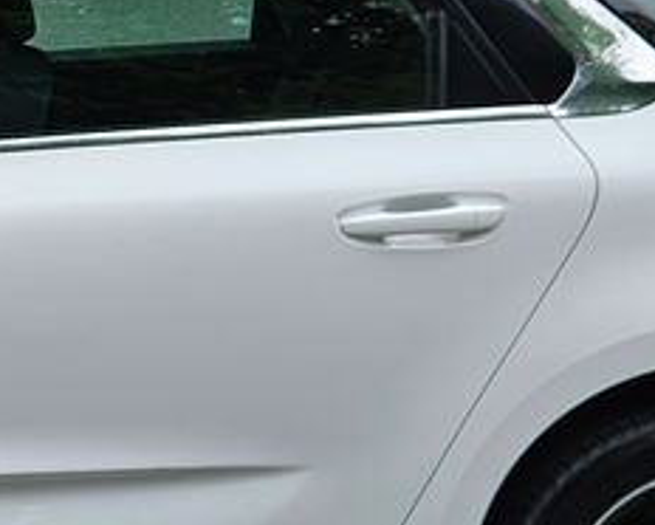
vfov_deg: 15.6
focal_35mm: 99
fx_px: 1921
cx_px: -147
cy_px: 209
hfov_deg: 18.3
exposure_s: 1/566
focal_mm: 5.4
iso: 25
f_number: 1.8
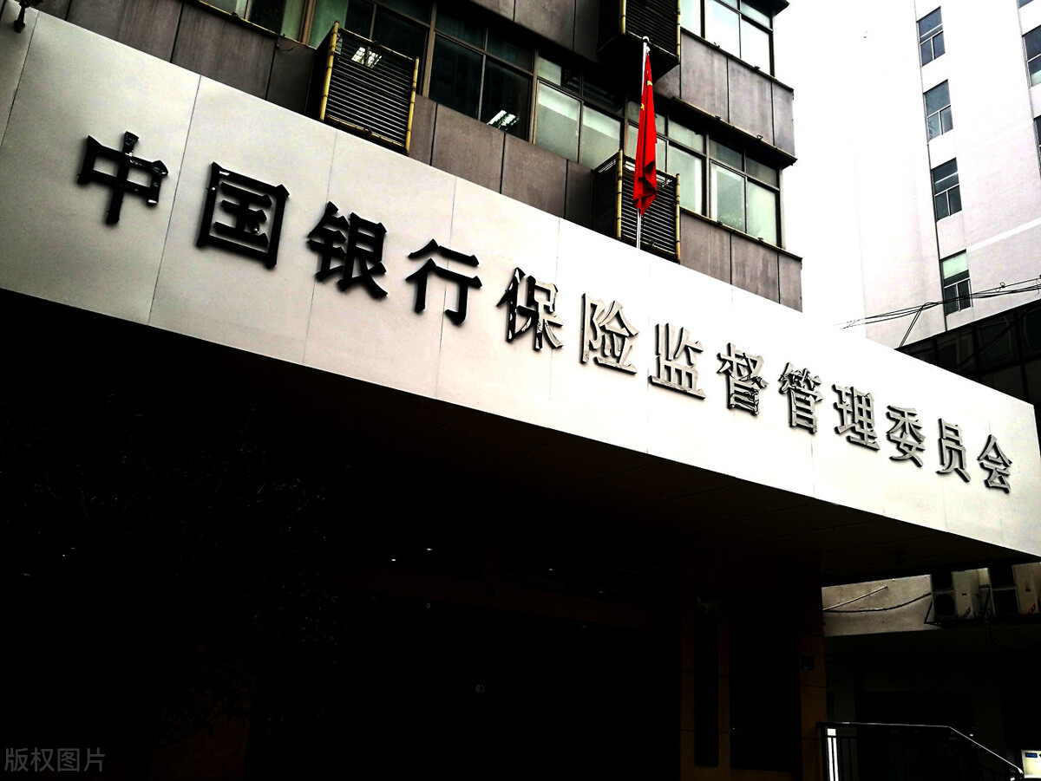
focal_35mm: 31
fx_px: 933
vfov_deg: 45.5
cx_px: 520
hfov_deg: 58.3
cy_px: 390
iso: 64
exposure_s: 1/120
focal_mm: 4.5
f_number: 2.2
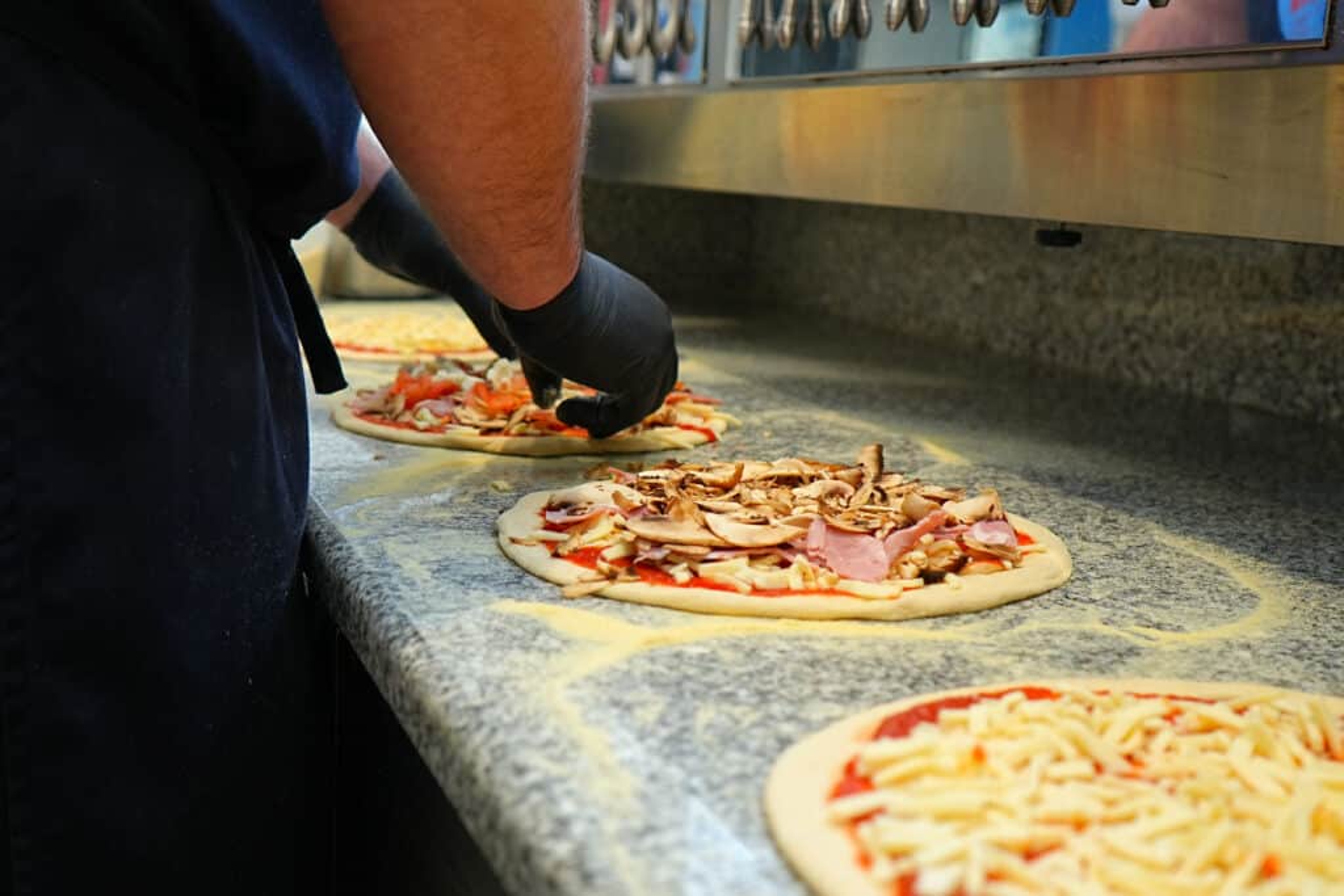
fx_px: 1568
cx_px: 672
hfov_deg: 46.4
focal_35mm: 42
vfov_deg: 31.9
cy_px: 448
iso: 800
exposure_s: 1/200
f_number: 3.5
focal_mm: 28
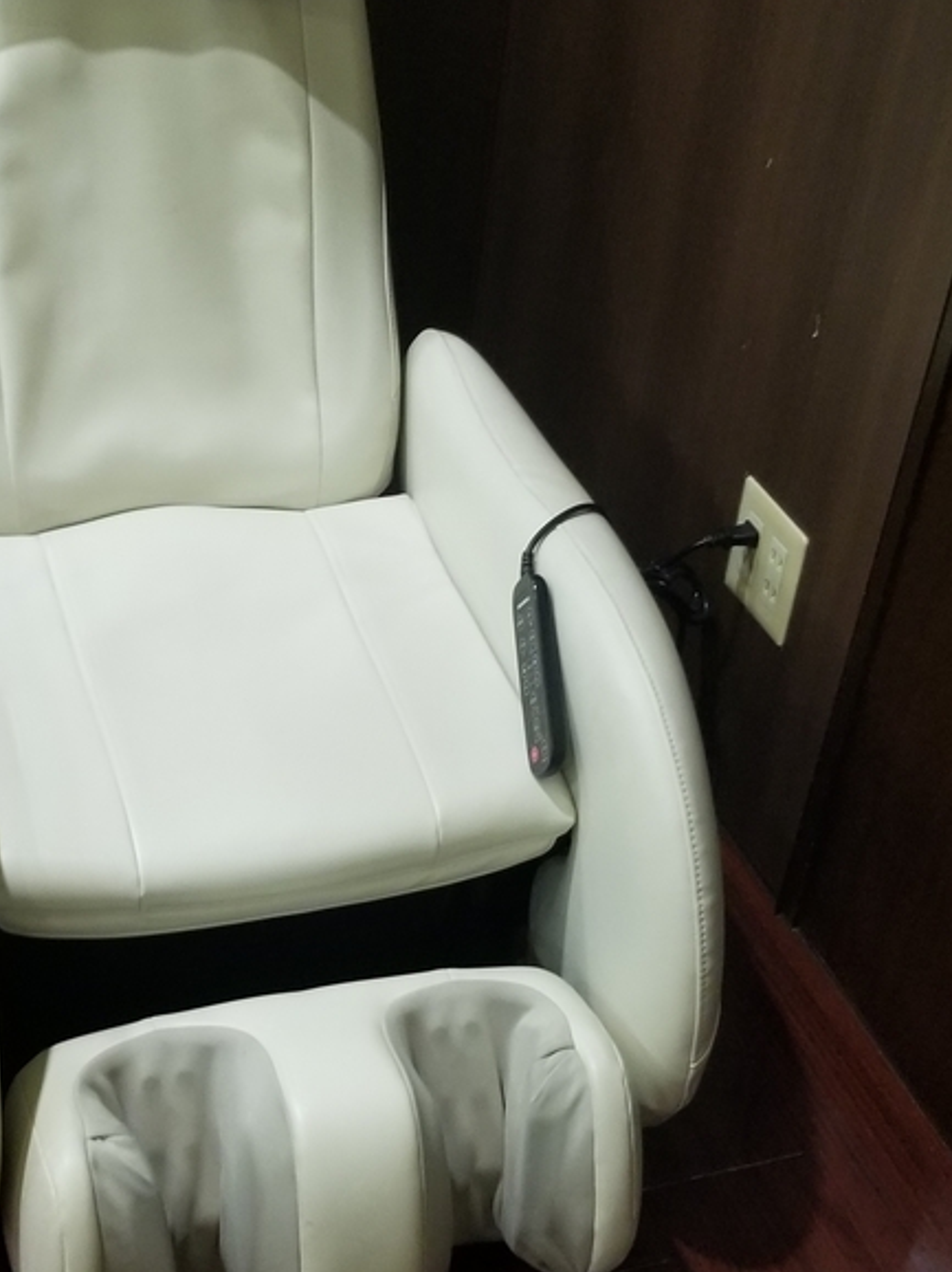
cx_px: 268
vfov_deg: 35.6
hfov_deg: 26.7
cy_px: 654
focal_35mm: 54
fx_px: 1982
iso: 200
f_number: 1.7
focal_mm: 4.25
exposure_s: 1/100
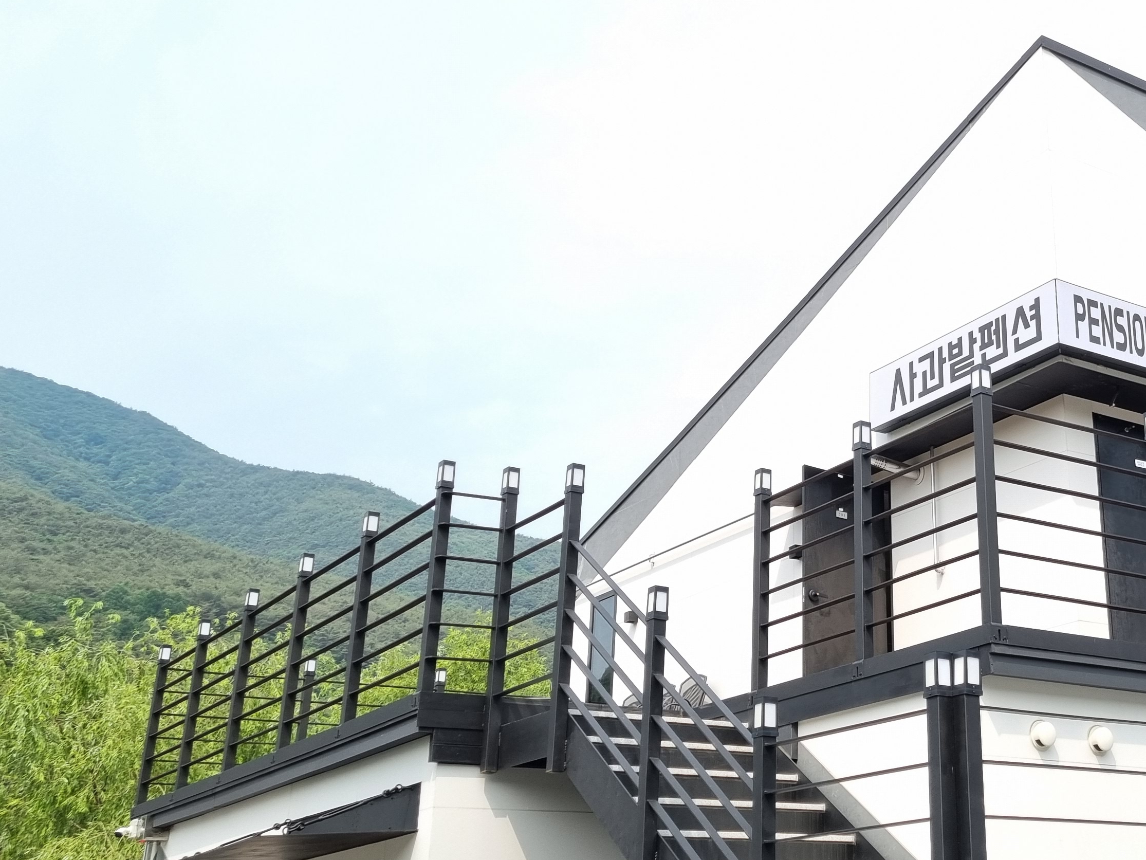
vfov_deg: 30.8
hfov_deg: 38.6
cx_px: 945
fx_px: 1556
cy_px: 369
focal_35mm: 47
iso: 50
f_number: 1.8
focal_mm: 5.4
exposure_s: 1/1332
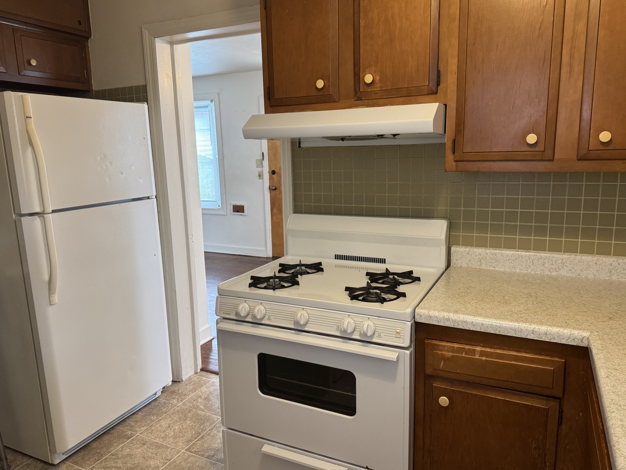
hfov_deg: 69.4
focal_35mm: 25
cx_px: 310
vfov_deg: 54.9
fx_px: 452
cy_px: 233
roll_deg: +1.9
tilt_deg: -10.2
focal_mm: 6.76
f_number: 1.78
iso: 250
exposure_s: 1/60
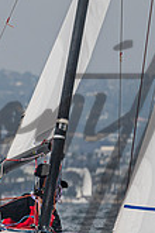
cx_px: 24
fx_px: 5786
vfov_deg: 2.3
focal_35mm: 896
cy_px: 88
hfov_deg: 1.5
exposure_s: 1/1000
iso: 160
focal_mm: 200
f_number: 6.3
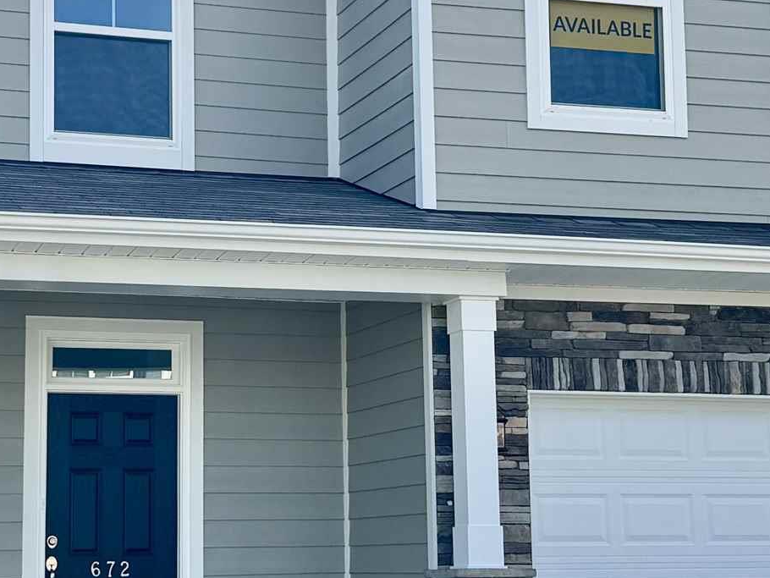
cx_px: 289
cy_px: 304
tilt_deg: +7.6
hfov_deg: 24.1
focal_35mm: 81
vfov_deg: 18.2
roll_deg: +0.6
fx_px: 1802
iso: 80
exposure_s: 1/1721
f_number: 1.78
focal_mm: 6.76
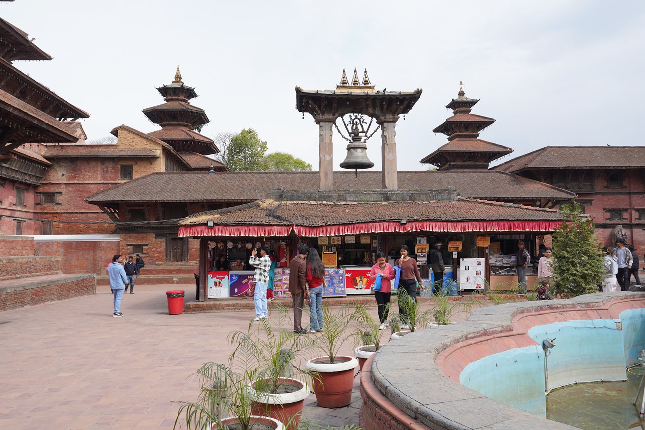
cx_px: 306
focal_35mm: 29
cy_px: 198
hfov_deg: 63.6
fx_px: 520
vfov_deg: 44.9
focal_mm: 24
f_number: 10
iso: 100
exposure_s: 1/100
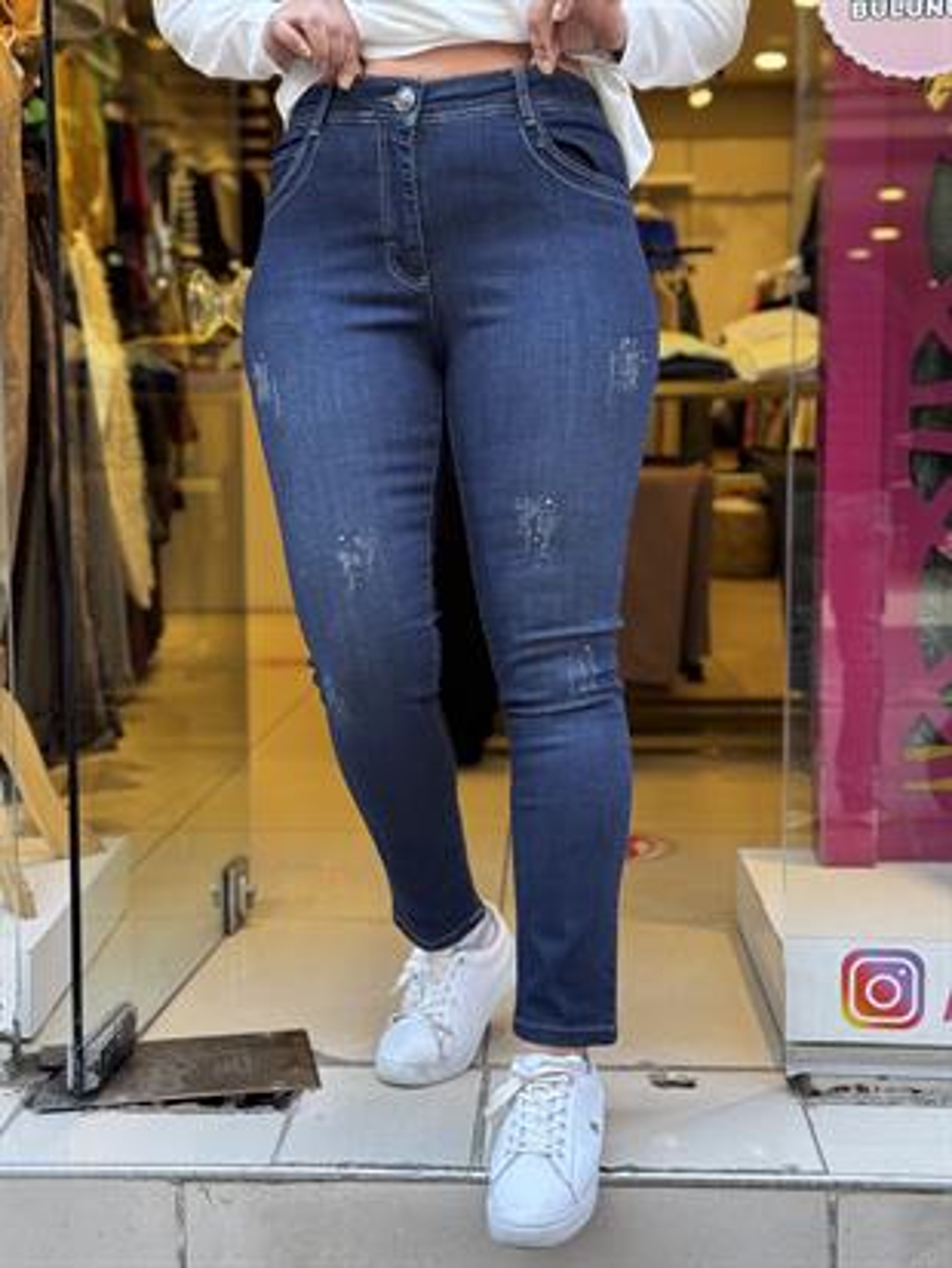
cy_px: 634
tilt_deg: -5.9
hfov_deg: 30.3
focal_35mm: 48
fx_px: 1759
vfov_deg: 39.6
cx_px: 476
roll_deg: +0.3
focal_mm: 6.76
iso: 80
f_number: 1.78
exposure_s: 1/100
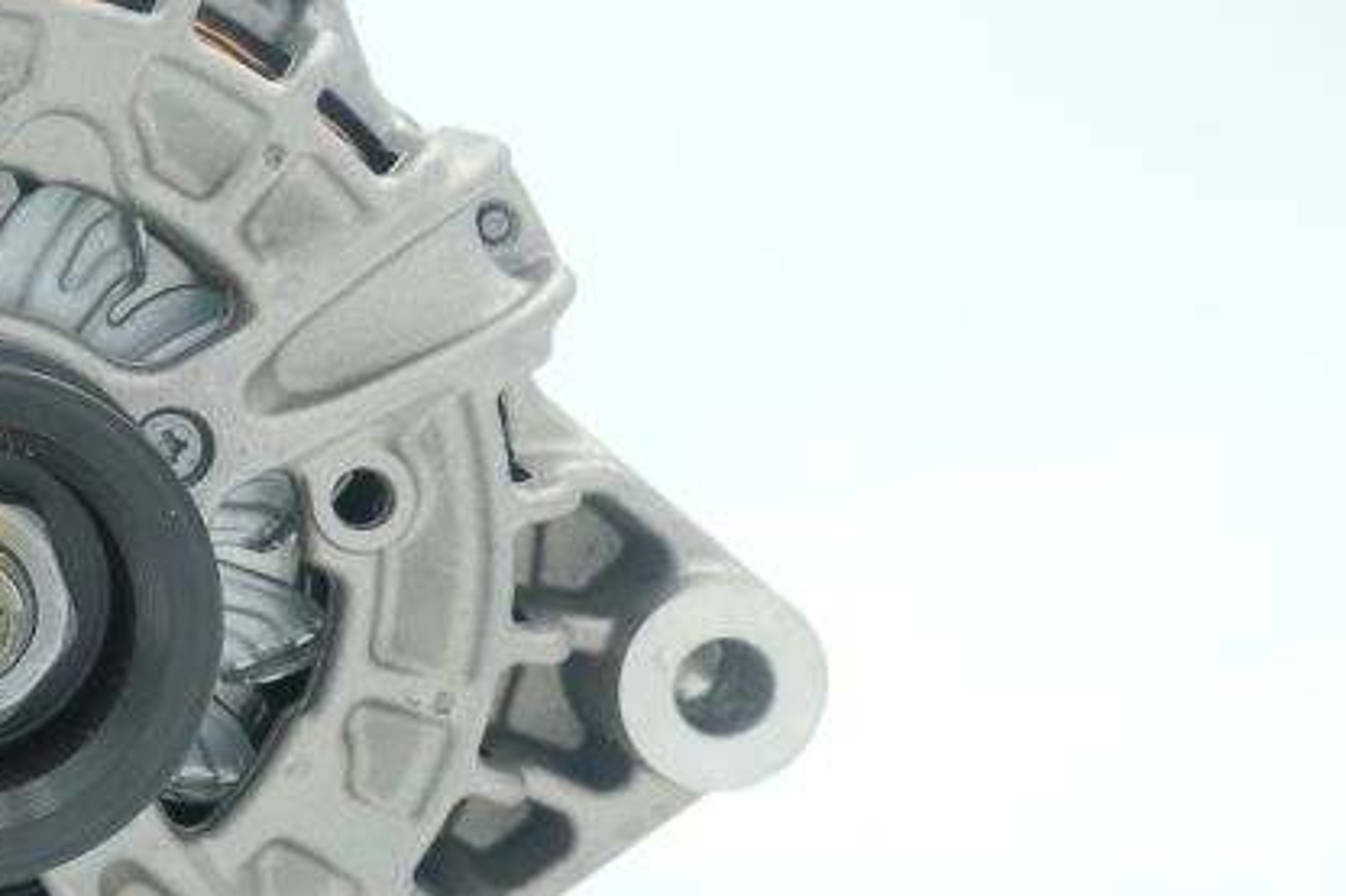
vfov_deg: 17.7
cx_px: 81
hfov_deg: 25.3
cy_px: 416
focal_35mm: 77
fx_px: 2878
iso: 200
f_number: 10
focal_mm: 26.4
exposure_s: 1/25
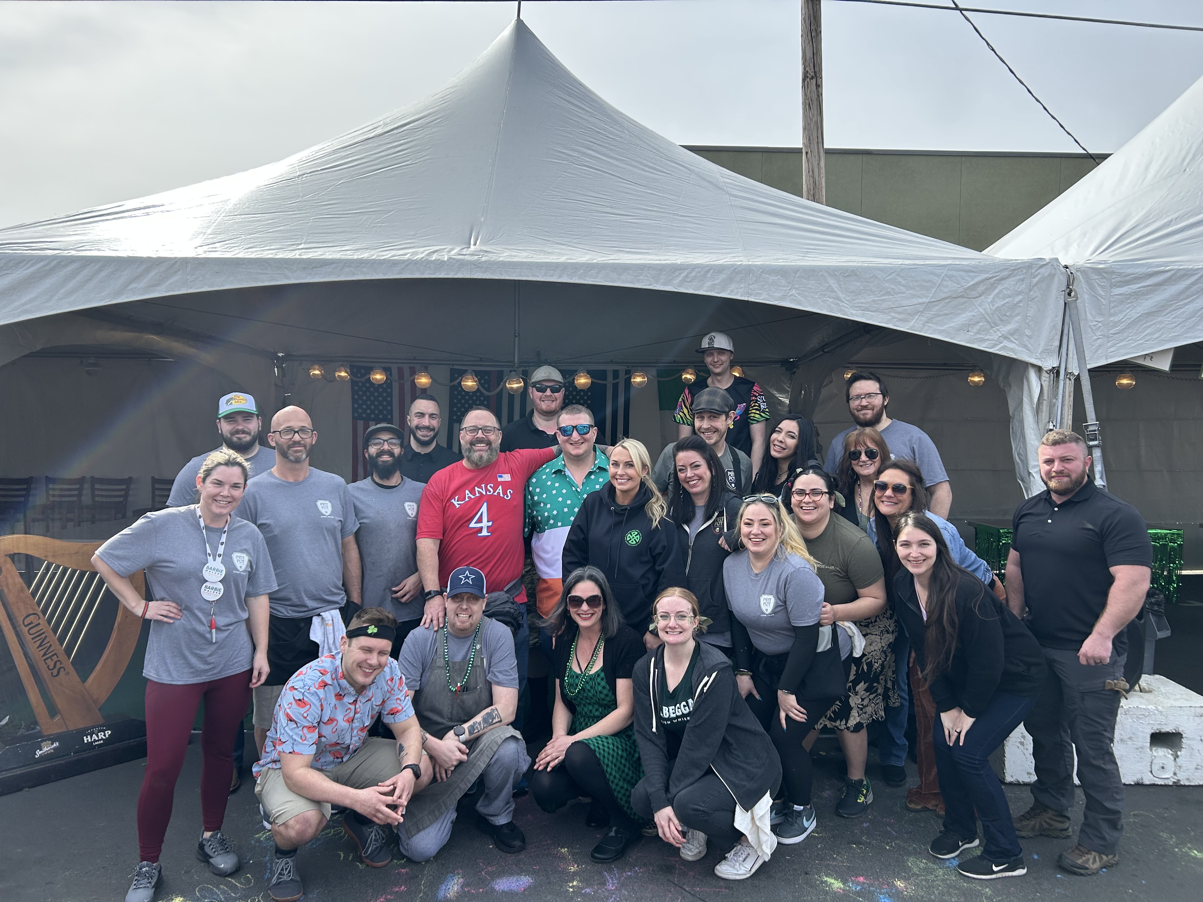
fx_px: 904
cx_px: 602
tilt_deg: -2.0
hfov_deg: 67.3
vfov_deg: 53.1
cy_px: 451
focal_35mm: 26
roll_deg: -0.5
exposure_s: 1/2045
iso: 50
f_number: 1.5
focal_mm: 5.7
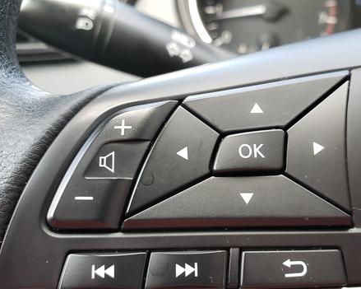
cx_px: 216
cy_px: 170
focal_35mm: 37
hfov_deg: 48.8
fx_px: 395
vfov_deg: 40.0
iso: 250
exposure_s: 1/100
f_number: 2.4
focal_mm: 4.3
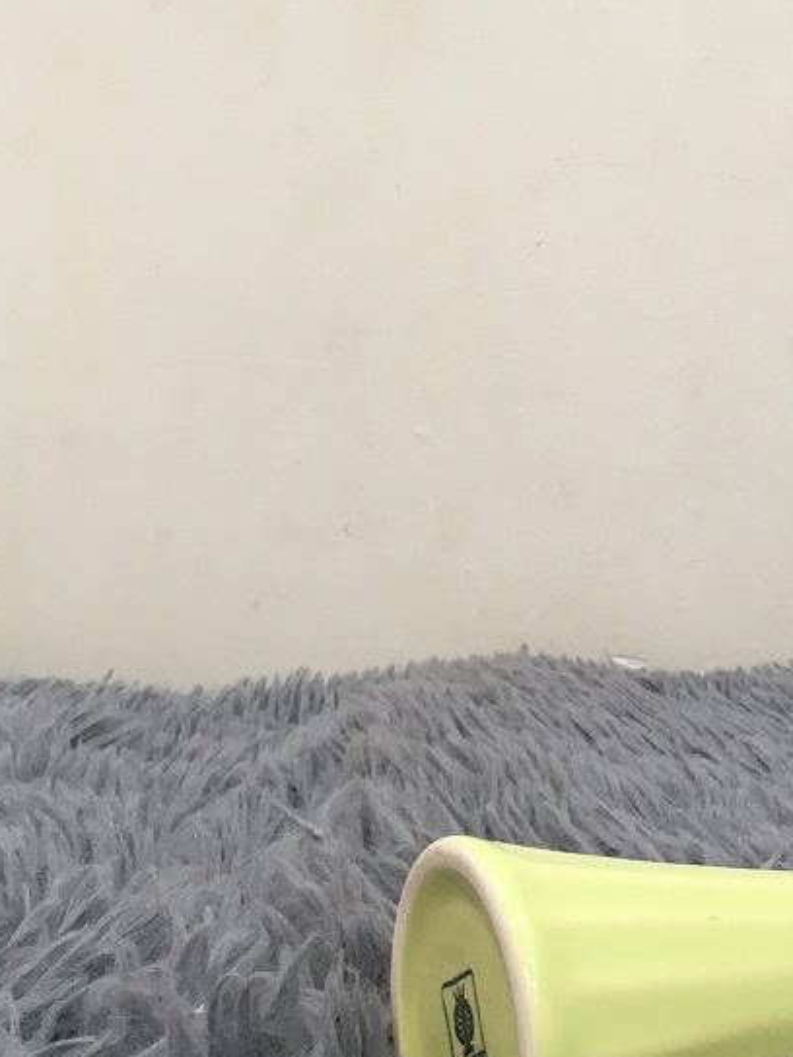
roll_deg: -1.2
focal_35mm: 64
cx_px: 834
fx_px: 1955
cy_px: 620
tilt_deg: -12.3
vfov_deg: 30.2
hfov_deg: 21.9
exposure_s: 1/33
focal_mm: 4.15
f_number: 2.2
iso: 80
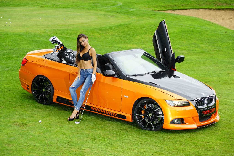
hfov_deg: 19.5
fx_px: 683
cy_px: 78
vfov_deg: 13.0
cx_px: 117
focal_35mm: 105
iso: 250
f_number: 5.6
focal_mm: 70
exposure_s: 1/100
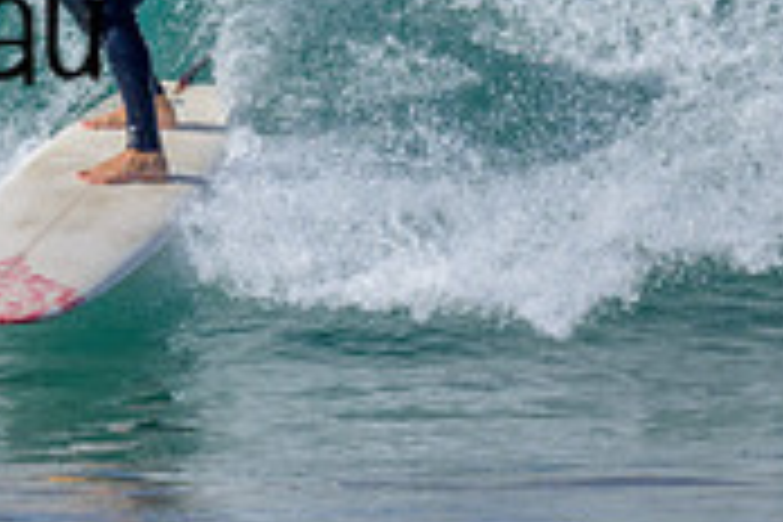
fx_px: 79795
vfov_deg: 0.4
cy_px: -166
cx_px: -449
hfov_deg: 0.6
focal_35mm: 3669
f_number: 6.3
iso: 320
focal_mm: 800
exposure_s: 1/2000
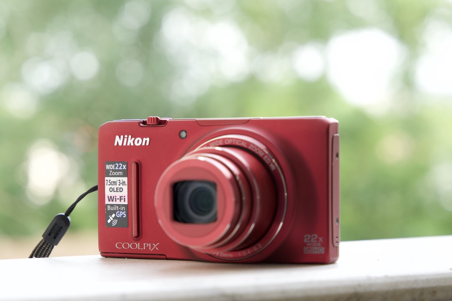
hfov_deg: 19.5
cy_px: 150
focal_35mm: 105
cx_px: 226
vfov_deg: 13.0
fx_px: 1318
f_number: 5.6
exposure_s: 1/125
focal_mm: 70
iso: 800
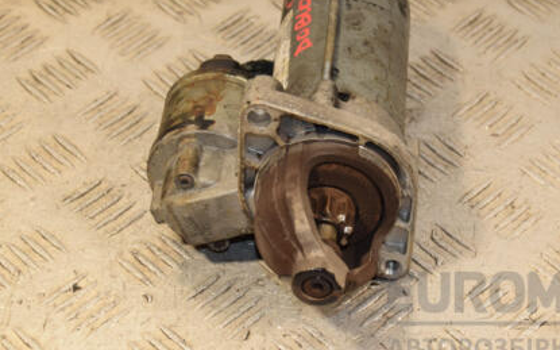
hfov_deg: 18.1
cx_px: 362
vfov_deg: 11.4
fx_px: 1754
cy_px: 112
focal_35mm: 115
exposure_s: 1/200
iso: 800
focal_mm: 52
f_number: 6.3
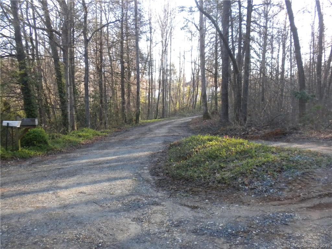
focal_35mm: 37
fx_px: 355
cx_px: 166
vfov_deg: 38.7
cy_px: 124
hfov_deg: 50.1
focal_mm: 6.6
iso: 400
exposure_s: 1/185
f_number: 3.5
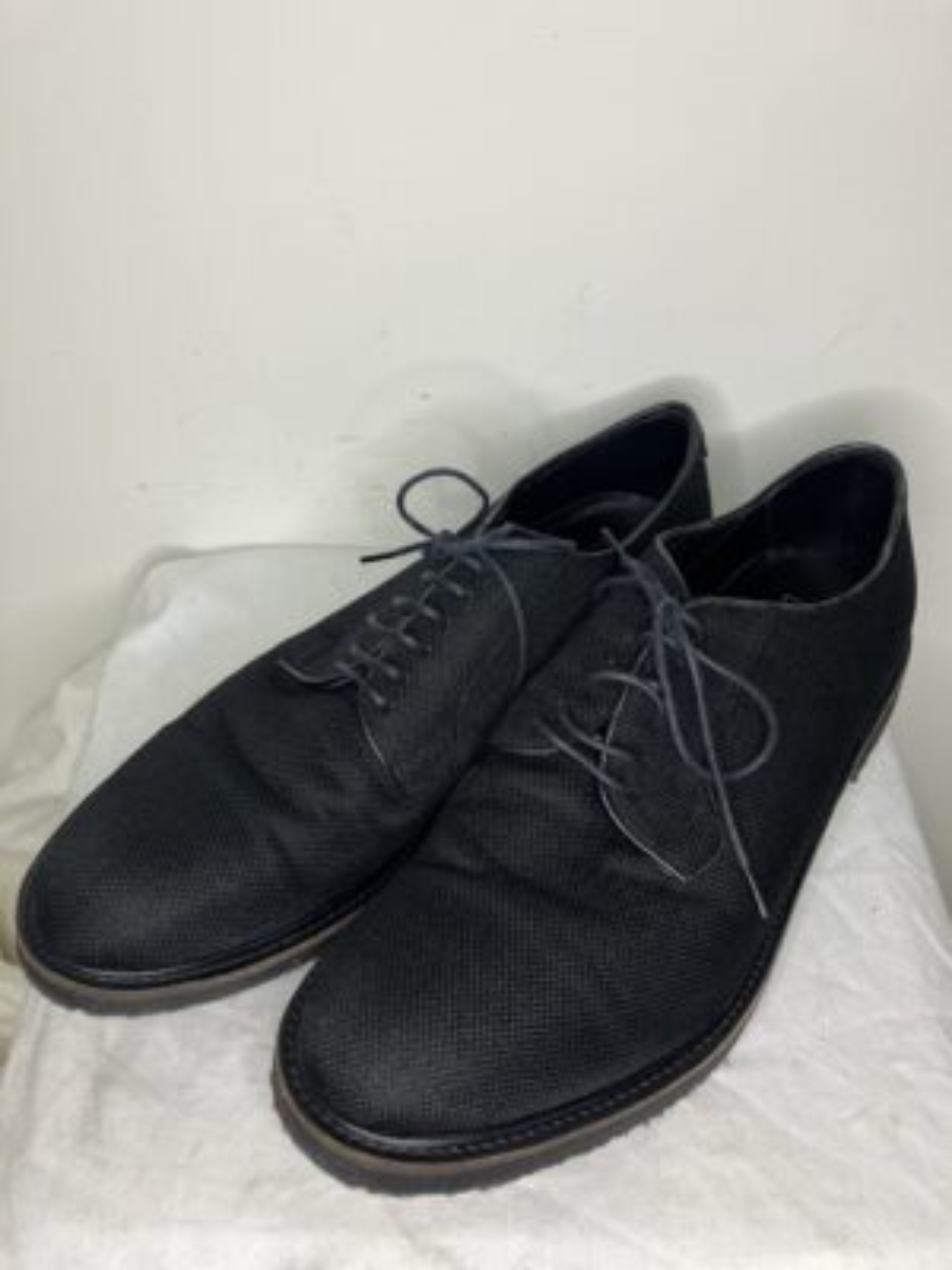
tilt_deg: -43.9
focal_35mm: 28
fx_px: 1027
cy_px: 635
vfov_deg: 63.4
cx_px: 476
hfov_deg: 49.7
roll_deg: +1.4
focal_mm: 3.99
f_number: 1.8
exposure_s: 1/50
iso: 50
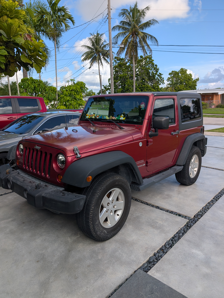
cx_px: 112
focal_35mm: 24
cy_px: 149
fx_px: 207
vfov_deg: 71.5
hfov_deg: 56.9
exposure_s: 1/827
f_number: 1.68
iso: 21
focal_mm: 6.9
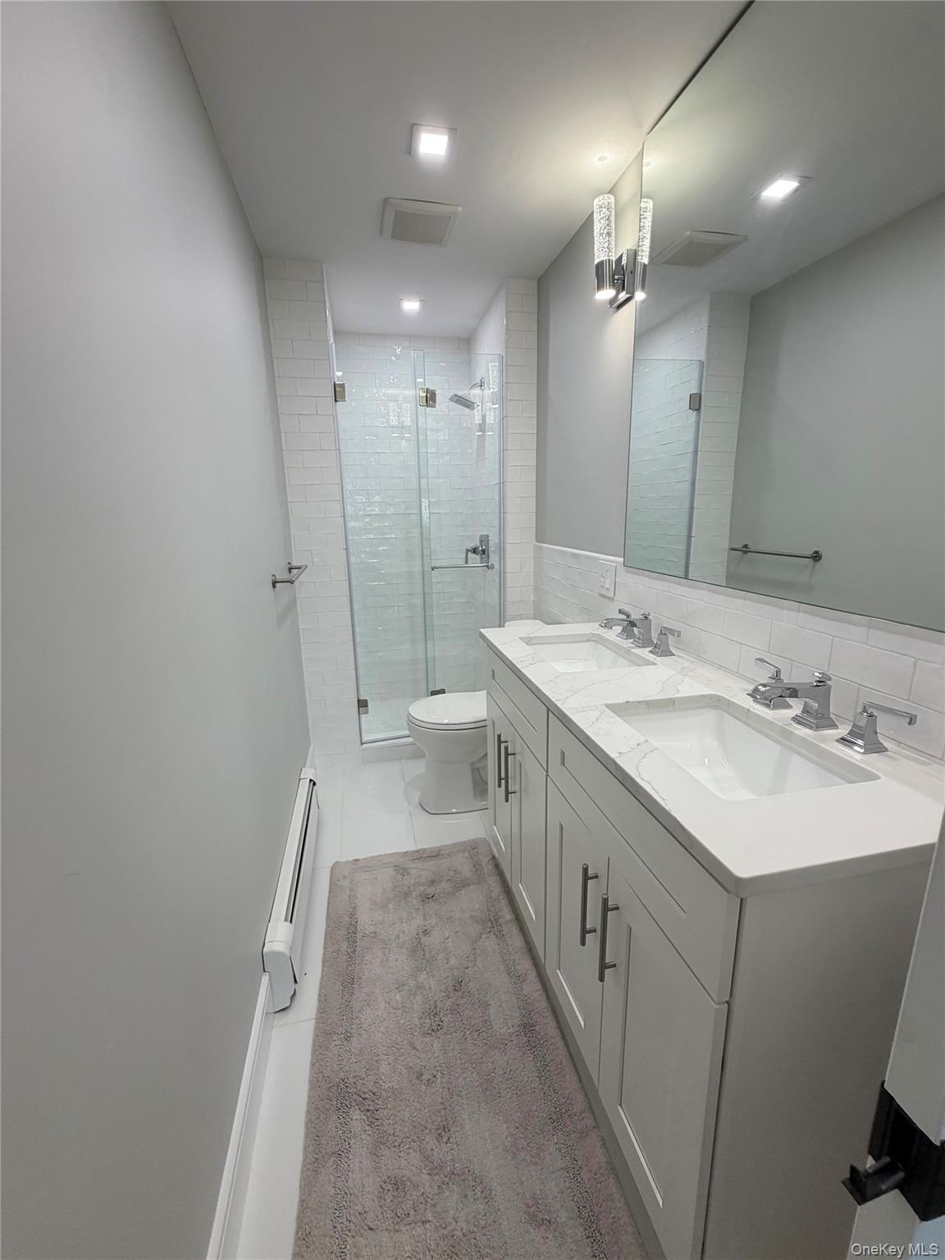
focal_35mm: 14
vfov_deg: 102.1
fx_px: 510
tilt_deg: -12.2
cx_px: 472
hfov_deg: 85.7
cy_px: 630
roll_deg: +0.9
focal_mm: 2.22
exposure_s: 1/120
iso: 100
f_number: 2.2
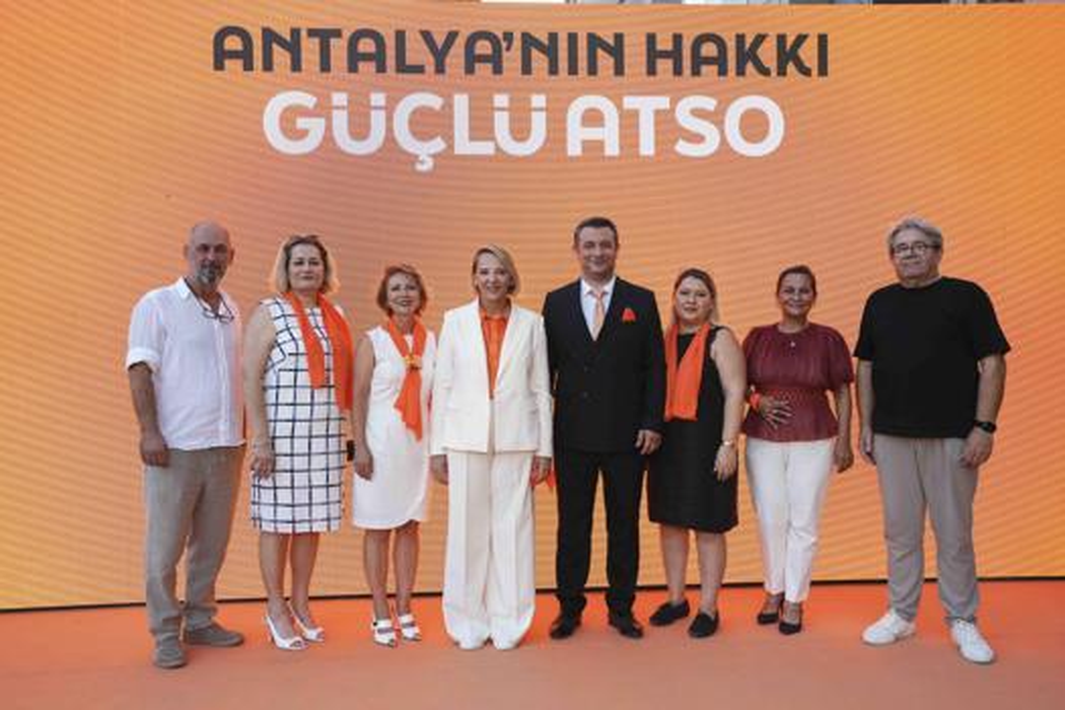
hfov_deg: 61.9
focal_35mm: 30
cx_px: 532
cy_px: 355
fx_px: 887
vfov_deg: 43.6
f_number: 4
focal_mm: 30
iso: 320
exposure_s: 1/250
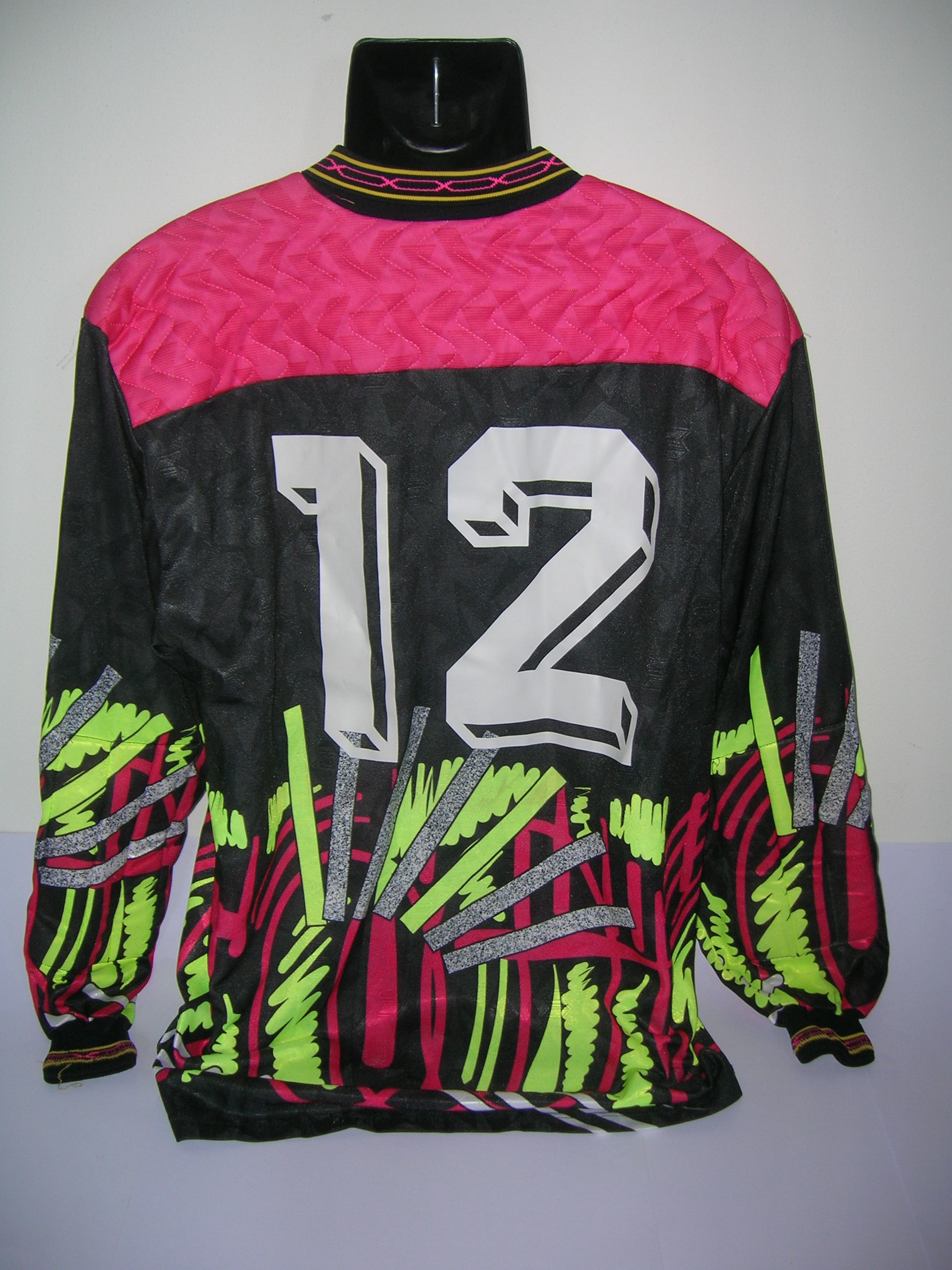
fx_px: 1247
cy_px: 635
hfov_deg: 41.8
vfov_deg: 54.0
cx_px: 476
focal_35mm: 34
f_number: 2.9
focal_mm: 5.7
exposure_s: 1/60.1
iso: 50
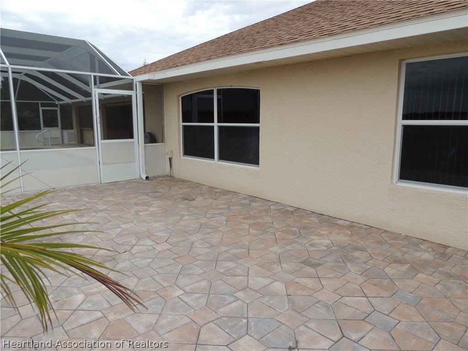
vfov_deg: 56.8
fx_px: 324
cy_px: 176
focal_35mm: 24
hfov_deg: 71.6
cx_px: 234
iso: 100
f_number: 3
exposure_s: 1/640
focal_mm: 4.3
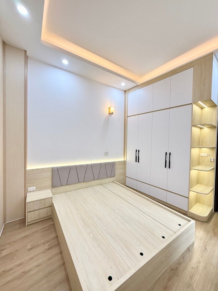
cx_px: 109
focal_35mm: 14
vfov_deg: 102.1
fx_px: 118
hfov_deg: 85.7
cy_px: 146
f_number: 2.2
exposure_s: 1/100
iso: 160
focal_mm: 2.22
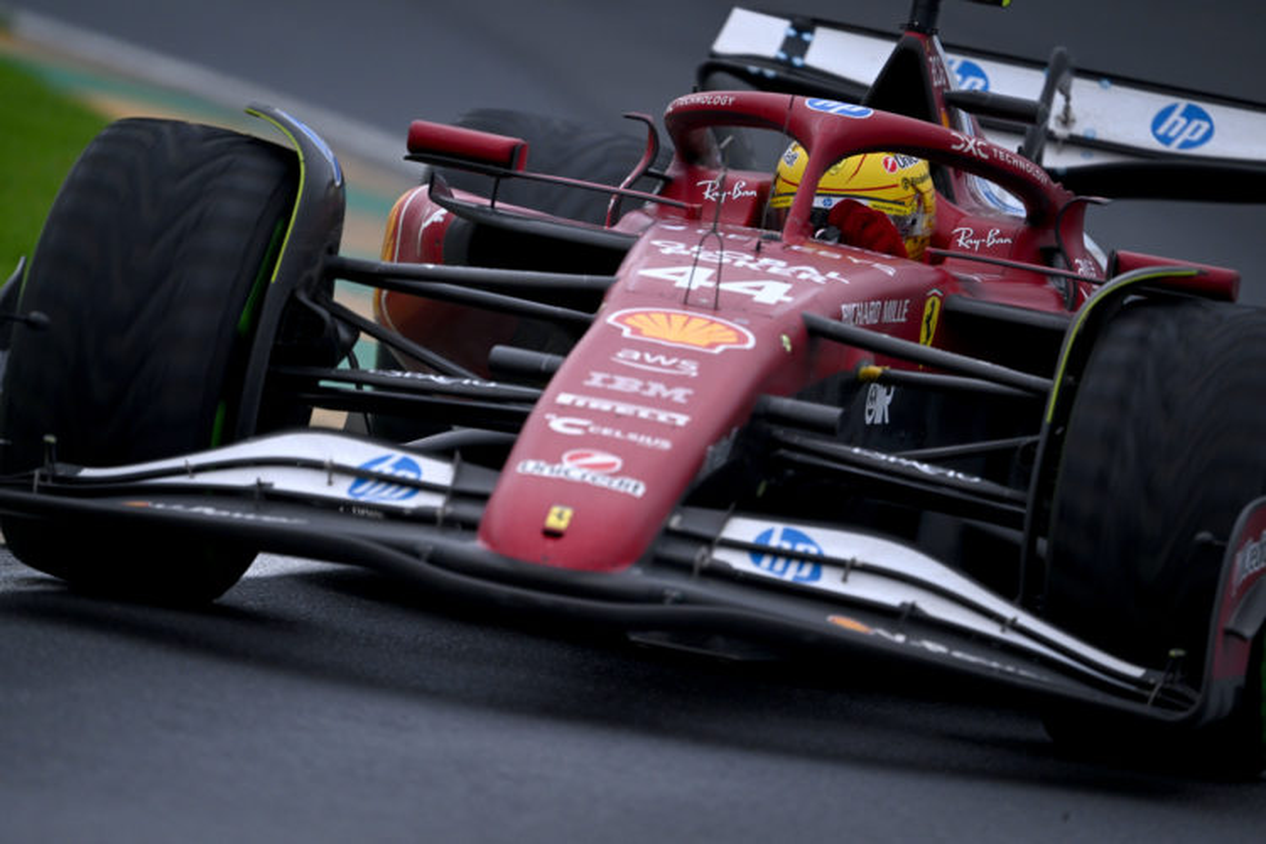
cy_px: 422
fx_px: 19692
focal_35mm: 560
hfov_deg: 3.7
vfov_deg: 2.5
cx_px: 633
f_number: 4
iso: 1000
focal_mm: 560
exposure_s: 1/2000
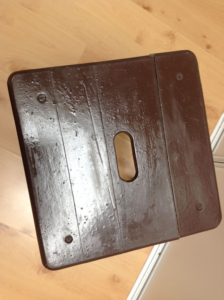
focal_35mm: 35
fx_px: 303
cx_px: 112
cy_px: 150
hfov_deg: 40.6
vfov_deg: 52.7
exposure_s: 1/40
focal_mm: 4.28
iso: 64
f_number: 2.4
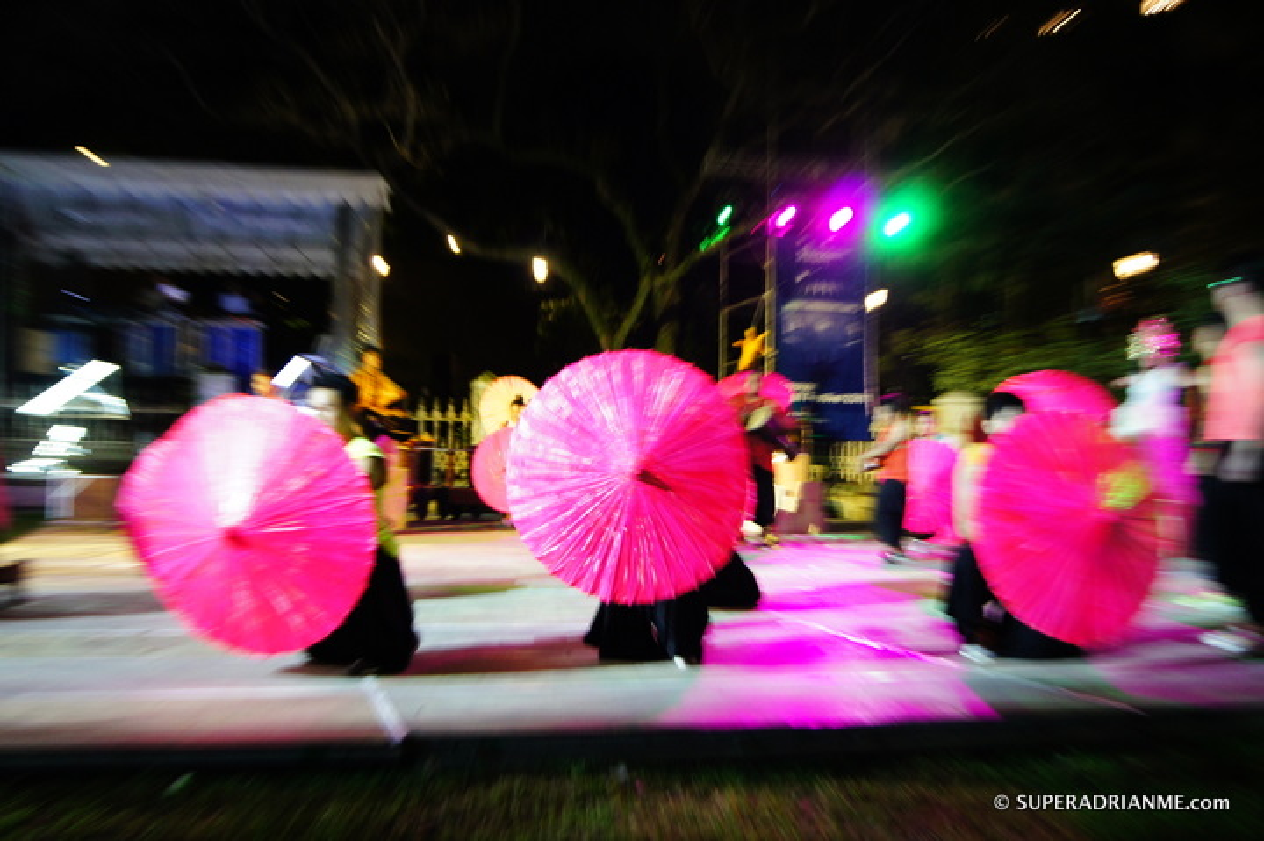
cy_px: 420
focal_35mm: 42
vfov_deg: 31.8
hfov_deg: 46.4
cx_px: 632
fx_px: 1474
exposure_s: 1/25
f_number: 4.5
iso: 800
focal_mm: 28
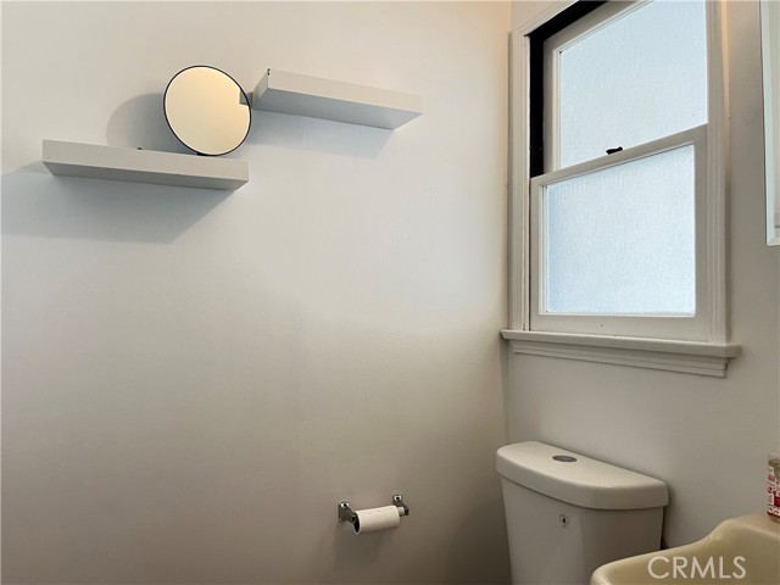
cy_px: 292
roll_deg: -0.9
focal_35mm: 26
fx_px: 586
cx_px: 390
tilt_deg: +1.6
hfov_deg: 67.3
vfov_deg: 53.1
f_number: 1.6
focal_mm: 5.1
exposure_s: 1/60
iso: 200
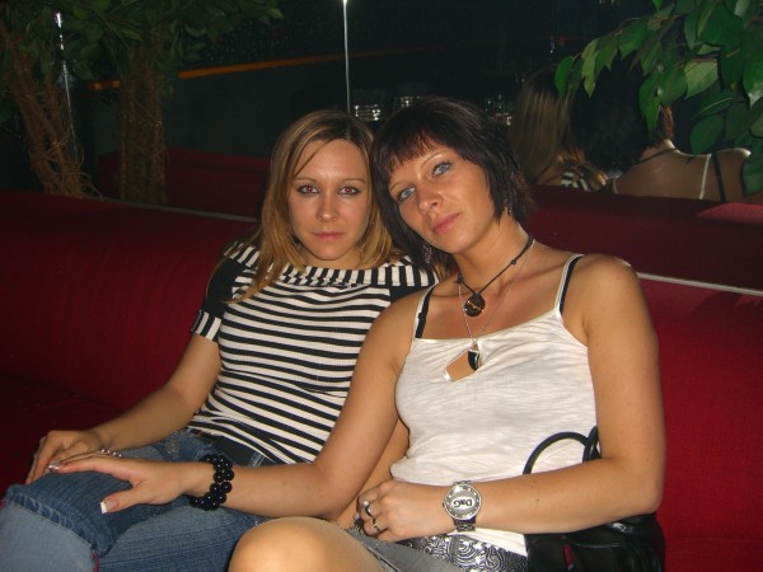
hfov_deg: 49.0
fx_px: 838
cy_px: 286
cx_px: 382
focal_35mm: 38
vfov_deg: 37.7
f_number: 2.8
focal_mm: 7.9
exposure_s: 1/60
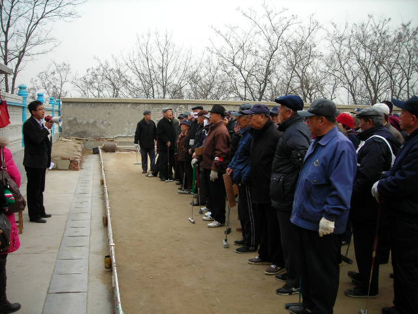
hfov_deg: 49.0
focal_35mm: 38
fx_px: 459
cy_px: 157
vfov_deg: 37.7
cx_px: 209
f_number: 3.2
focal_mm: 6.3
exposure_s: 1/68.2
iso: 50
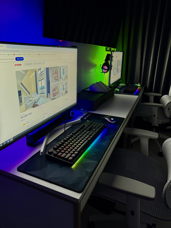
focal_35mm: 24
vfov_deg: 71.6
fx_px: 158
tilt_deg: -20.0
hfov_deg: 56.8
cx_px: 86
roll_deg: +0.8
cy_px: 114
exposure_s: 1/53
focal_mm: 6.76
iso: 800
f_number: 1.78
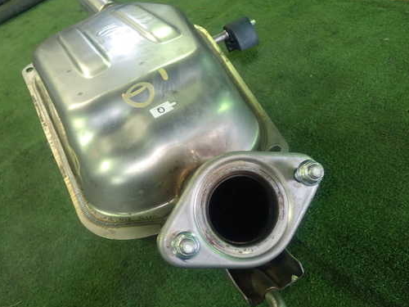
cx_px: 190
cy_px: 163
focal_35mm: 36
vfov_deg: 39.6
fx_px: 425
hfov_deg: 51.3
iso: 200
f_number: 2.3
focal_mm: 5.4
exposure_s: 1/30
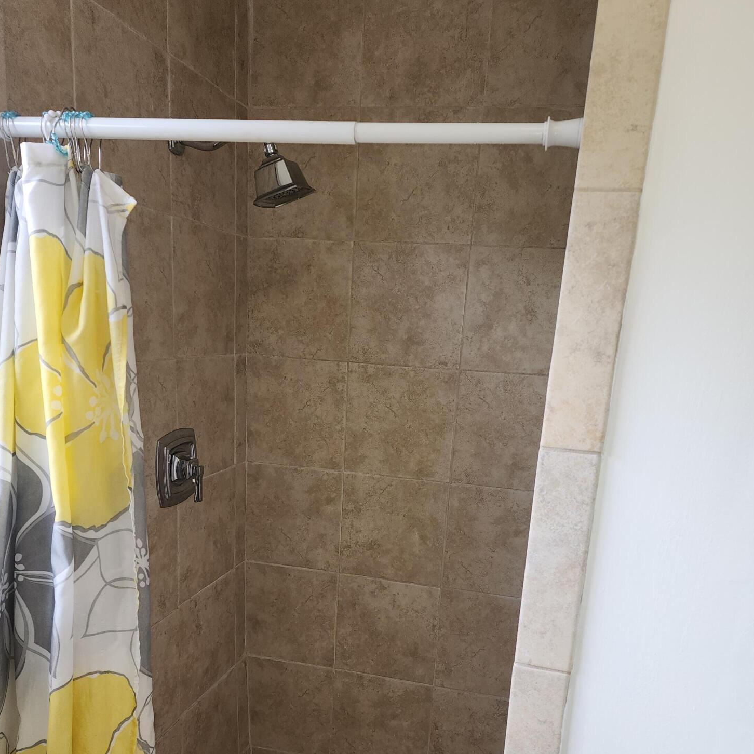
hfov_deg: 57.3
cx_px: 379
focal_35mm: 28
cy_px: 510
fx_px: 690
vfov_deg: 55.9
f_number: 1.8
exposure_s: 1/60
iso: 20
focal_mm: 6.4
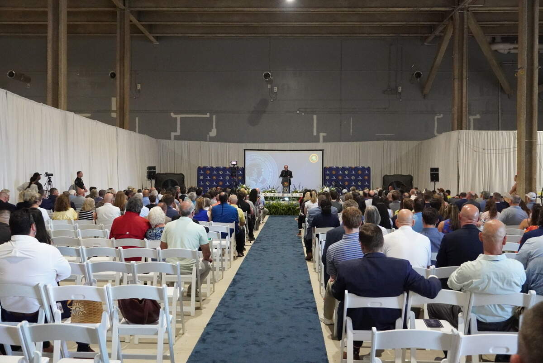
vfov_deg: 34.3
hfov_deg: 49.5
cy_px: 182
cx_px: 272
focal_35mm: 39
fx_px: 589
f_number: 4
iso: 6400
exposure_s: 1/160
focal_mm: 26
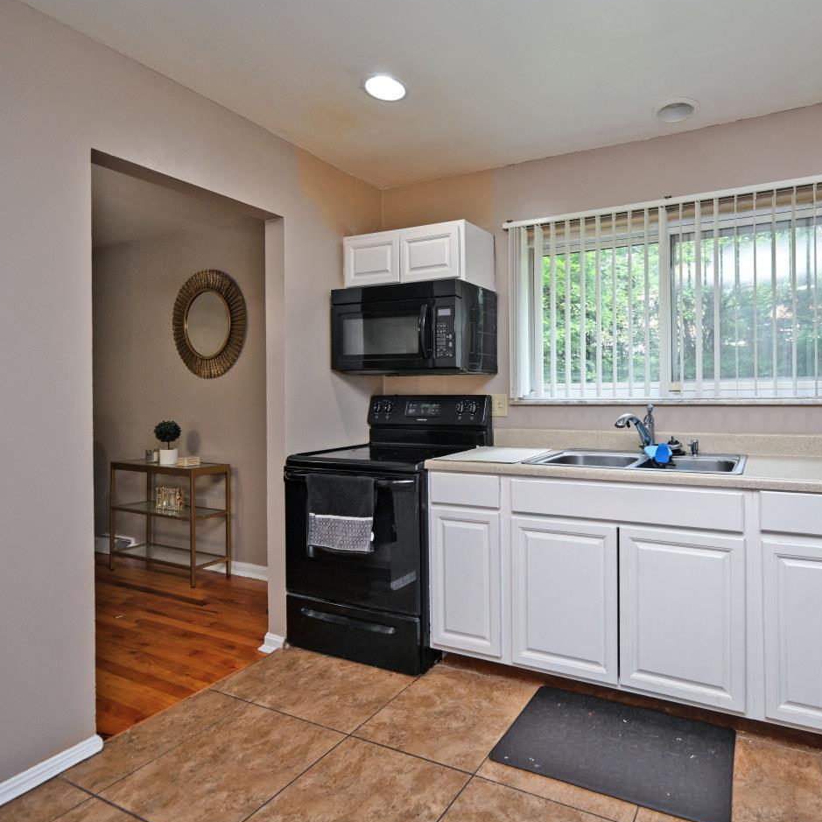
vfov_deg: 77.7
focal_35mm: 19
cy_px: 397
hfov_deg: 75.4
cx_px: 544
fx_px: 510
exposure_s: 1/60
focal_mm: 14
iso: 280
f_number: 4
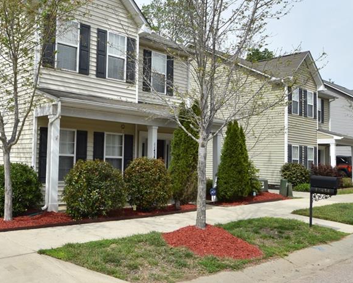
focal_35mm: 35
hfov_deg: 48.9
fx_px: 366
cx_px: 76
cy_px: 139
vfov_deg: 42.2
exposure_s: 1/500
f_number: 8
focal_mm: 14
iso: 180
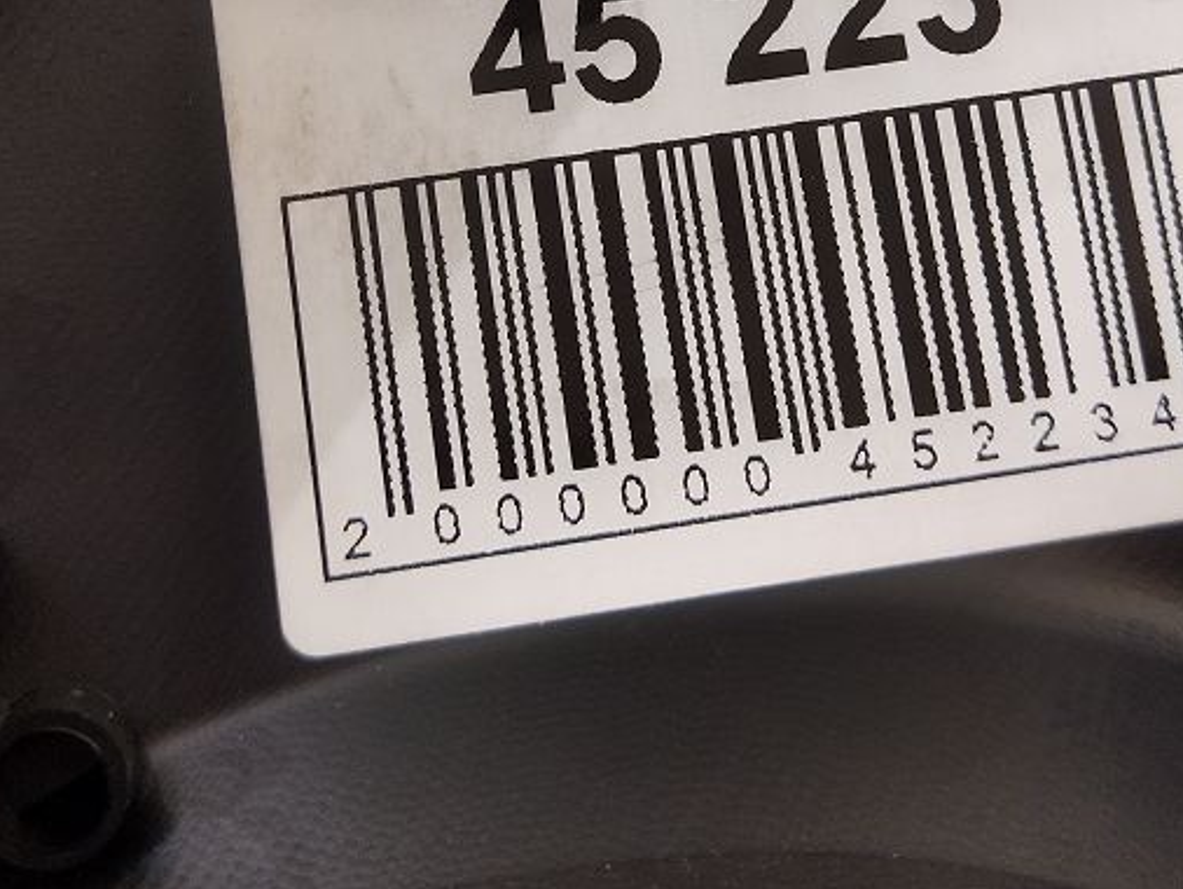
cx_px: 613
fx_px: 2188
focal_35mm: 64
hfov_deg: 30.2
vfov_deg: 22.1
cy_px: 2
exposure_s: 1/50
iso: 313
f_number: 1.79
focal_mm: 4.71
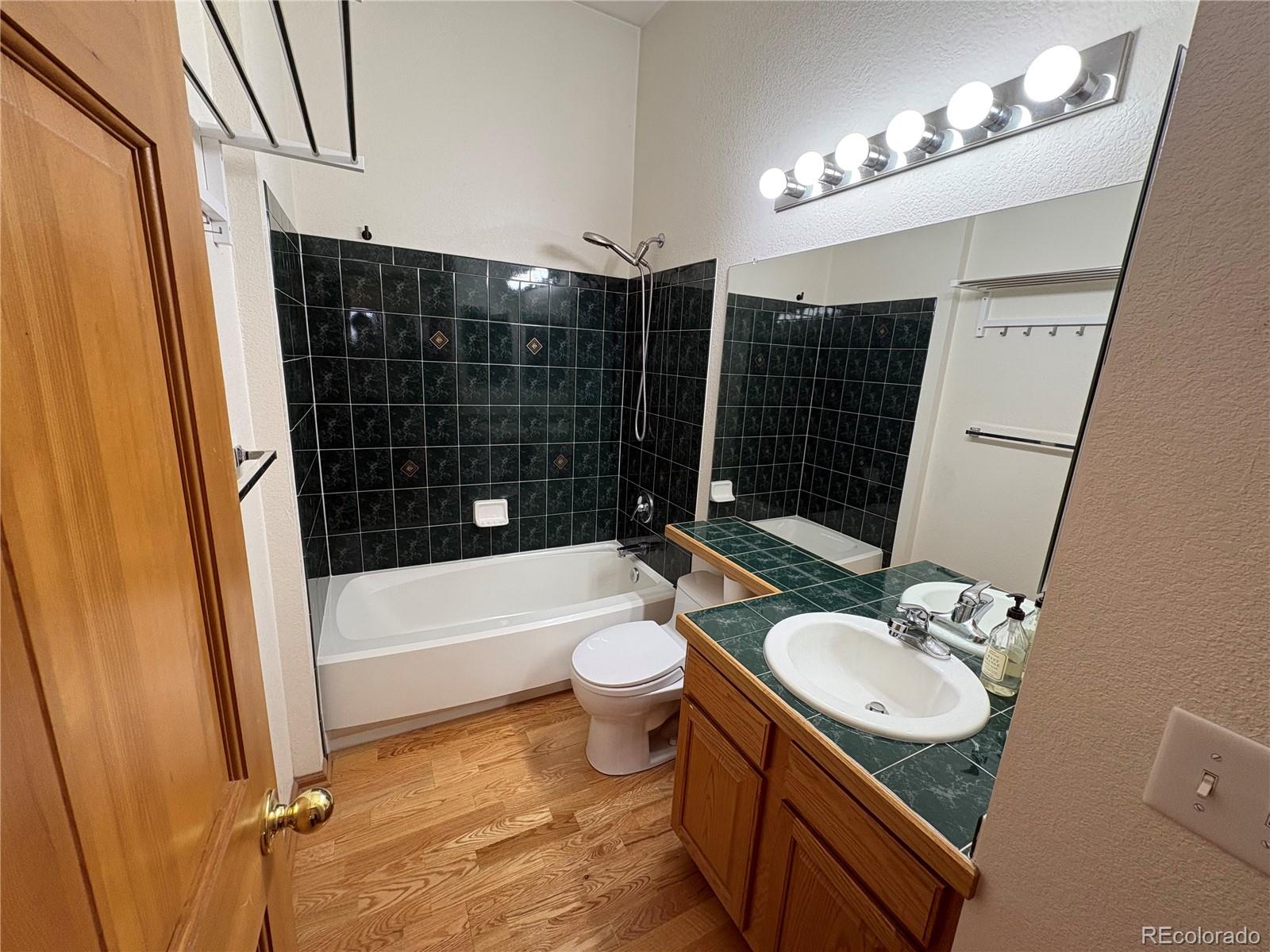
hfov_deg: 102.1
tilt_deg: -12.5
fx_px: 514
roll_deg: -3.7
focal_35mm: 14
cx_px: 635
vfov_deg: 85.7
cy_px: 476
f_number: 2.2
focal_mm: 2.22
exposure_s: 1/60
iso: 250
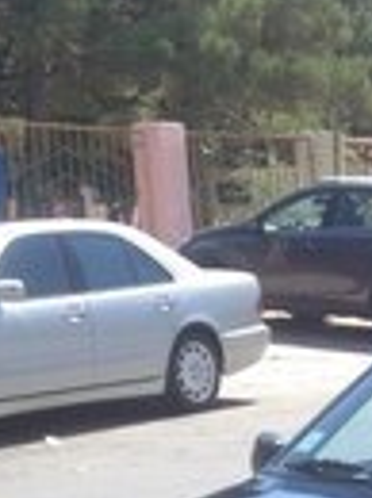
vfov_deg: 13.9
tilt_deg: -19.4
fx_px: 1926
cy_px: 716
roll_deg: +0.7
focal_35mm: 134
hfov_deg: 10.7
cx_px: 545
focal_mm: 4.28
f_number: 2.4
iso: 50
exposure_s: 1/593
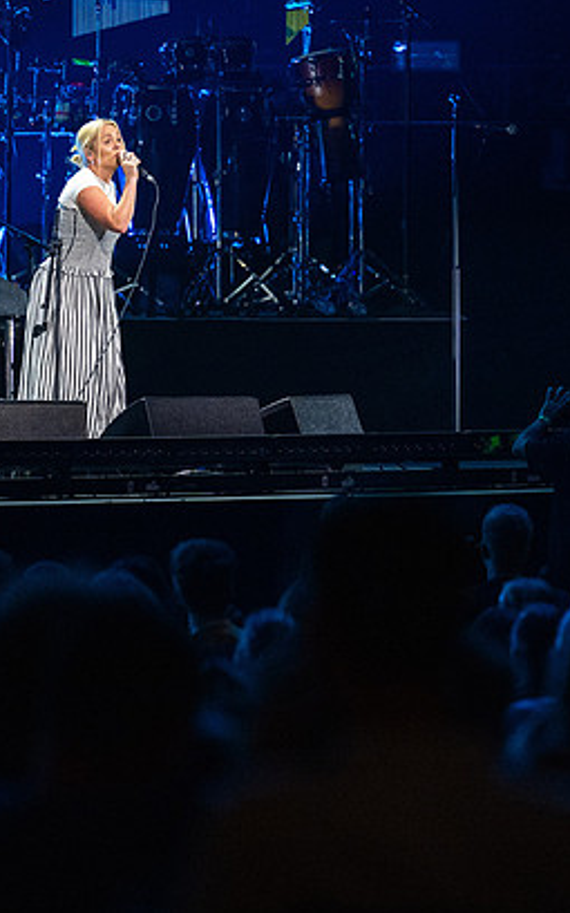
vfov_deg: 6.5
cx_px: 394
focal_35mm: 322
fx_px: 8003
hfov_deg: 4.1
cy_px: 525
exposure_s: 1/320
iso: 3200
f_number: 2.8
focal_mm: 170
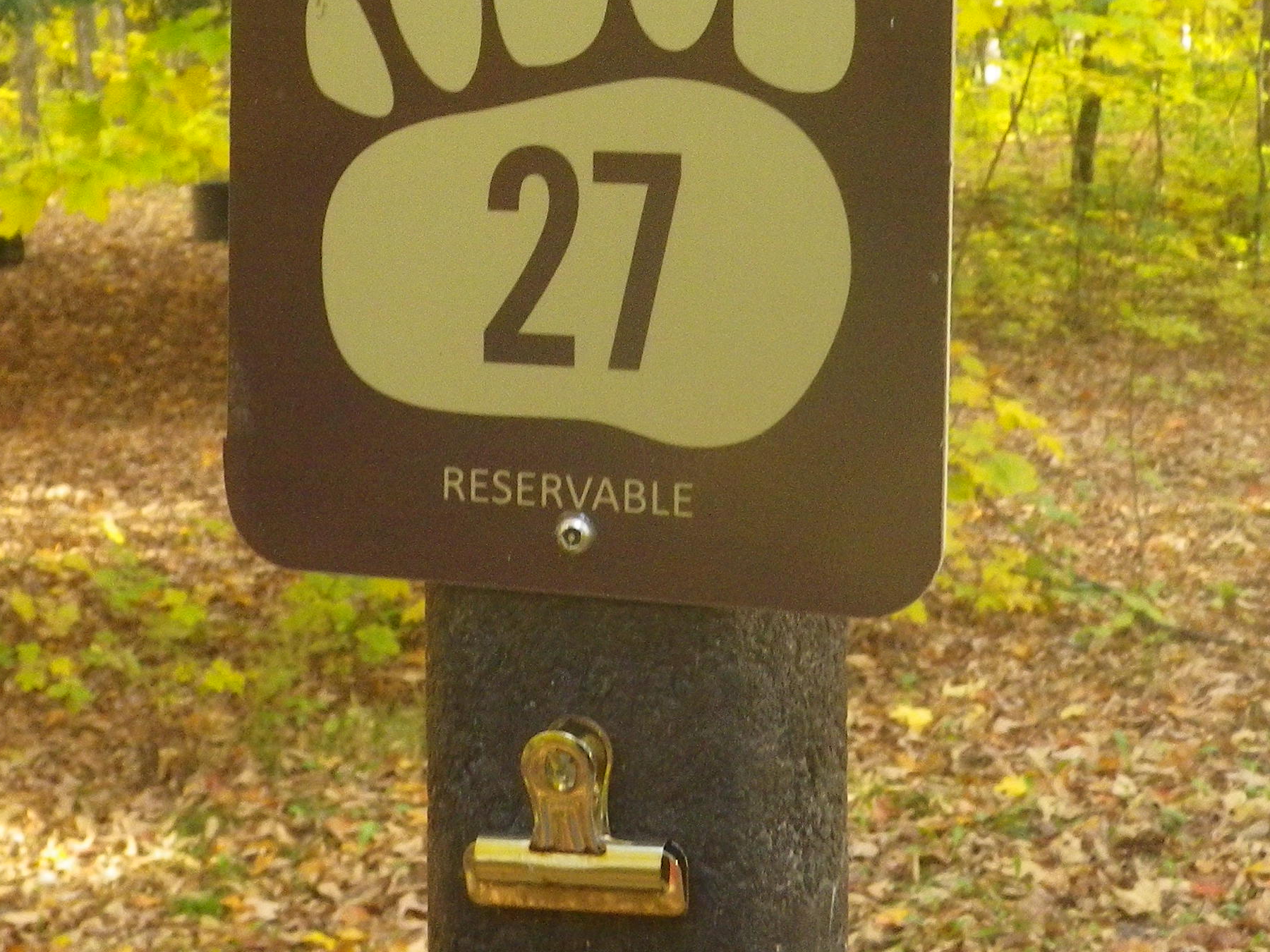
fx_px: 2972
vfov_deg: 17.9
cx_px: 526
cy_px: 89
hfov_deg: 24.1
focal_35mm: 81
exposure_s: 1/50
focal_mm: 6.1
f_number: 3.8
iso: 250
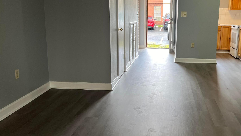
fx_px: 249
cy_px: 62
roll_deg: -1.2
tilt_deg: -12.0
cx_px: 156
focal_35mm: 39
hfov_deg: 50.9
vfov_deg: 30.4
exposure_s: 1/120
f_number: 1.5
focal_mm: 5.7
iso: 125
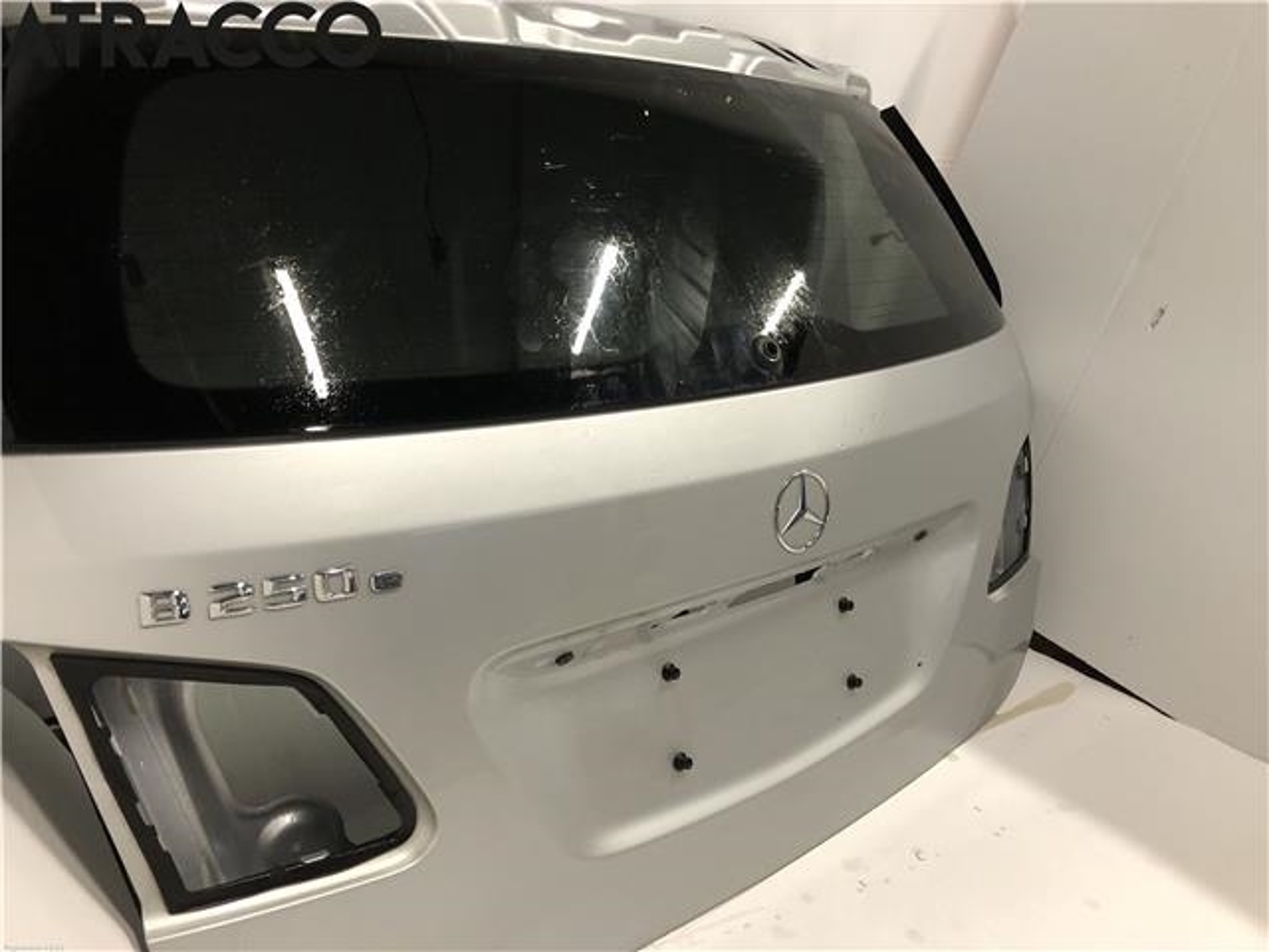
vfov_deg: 49.7
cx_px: 634
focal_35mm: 28
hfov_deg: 63.4
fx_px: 1026
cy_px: 476
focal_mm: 3.99
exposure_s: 1/17
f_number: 1.8
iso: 64
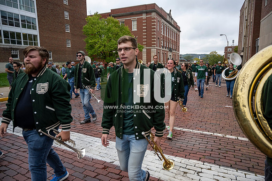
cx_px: 136
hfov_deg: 73.7
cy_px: 90
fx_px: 181
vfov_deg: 53.2
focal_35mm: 24
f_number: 4
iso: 640
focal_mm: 24
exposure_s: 1/1600
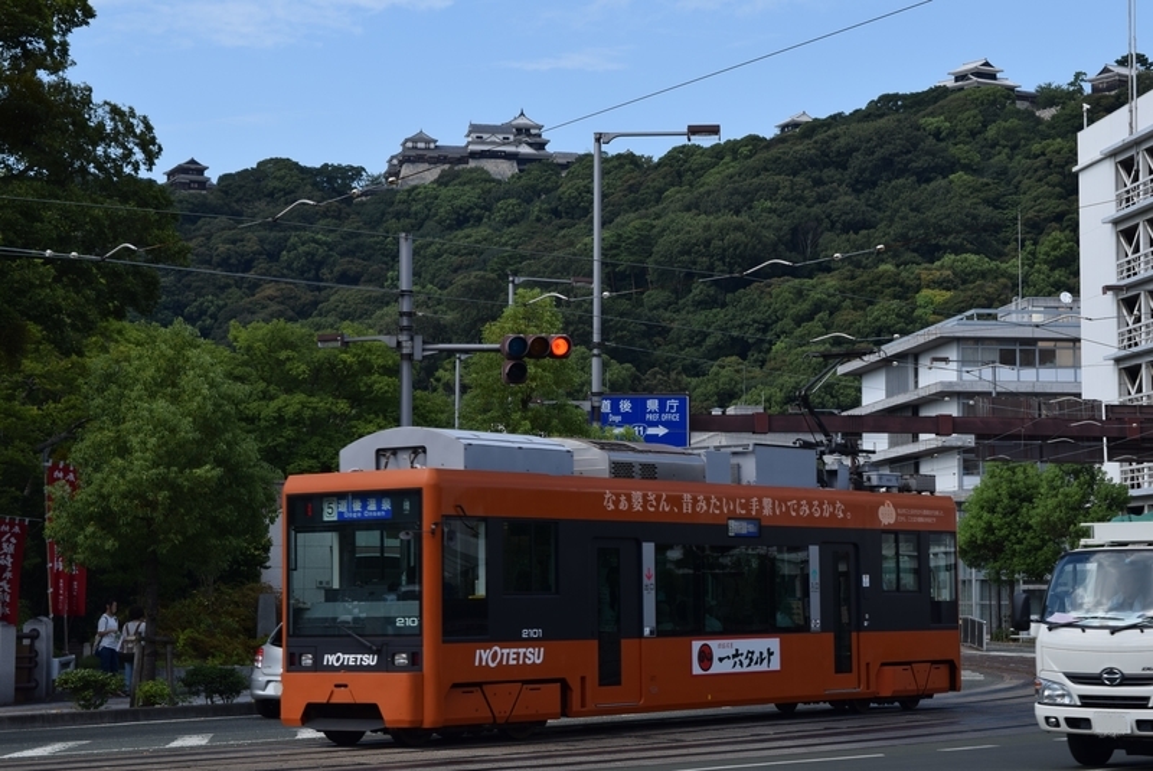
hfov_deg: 24.6
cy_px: 386
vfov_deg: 16.6
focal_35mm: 82
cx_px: 576
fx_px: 2645
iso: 100
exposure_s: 1/250
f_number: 9
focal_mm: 55
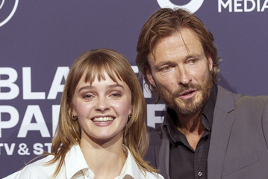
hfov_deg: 12.0
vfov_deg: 8.0
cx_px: 154
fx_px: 1280
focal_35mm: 172
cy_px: 108
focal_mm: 137
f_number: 4
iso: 800
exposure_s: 1/250
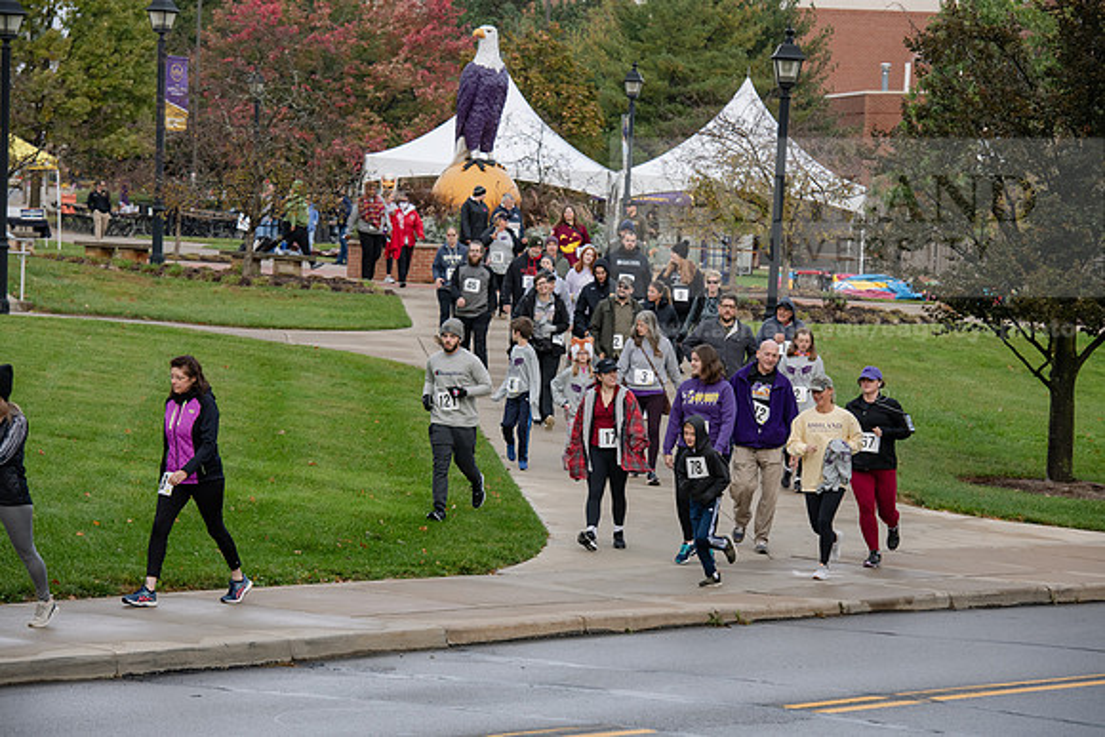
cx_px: 552
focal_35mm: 135
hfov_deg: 15.2
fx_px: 4145
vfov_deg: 10.2
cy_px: 368
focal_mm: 135
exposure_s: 1/500
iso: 640
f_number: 6.3
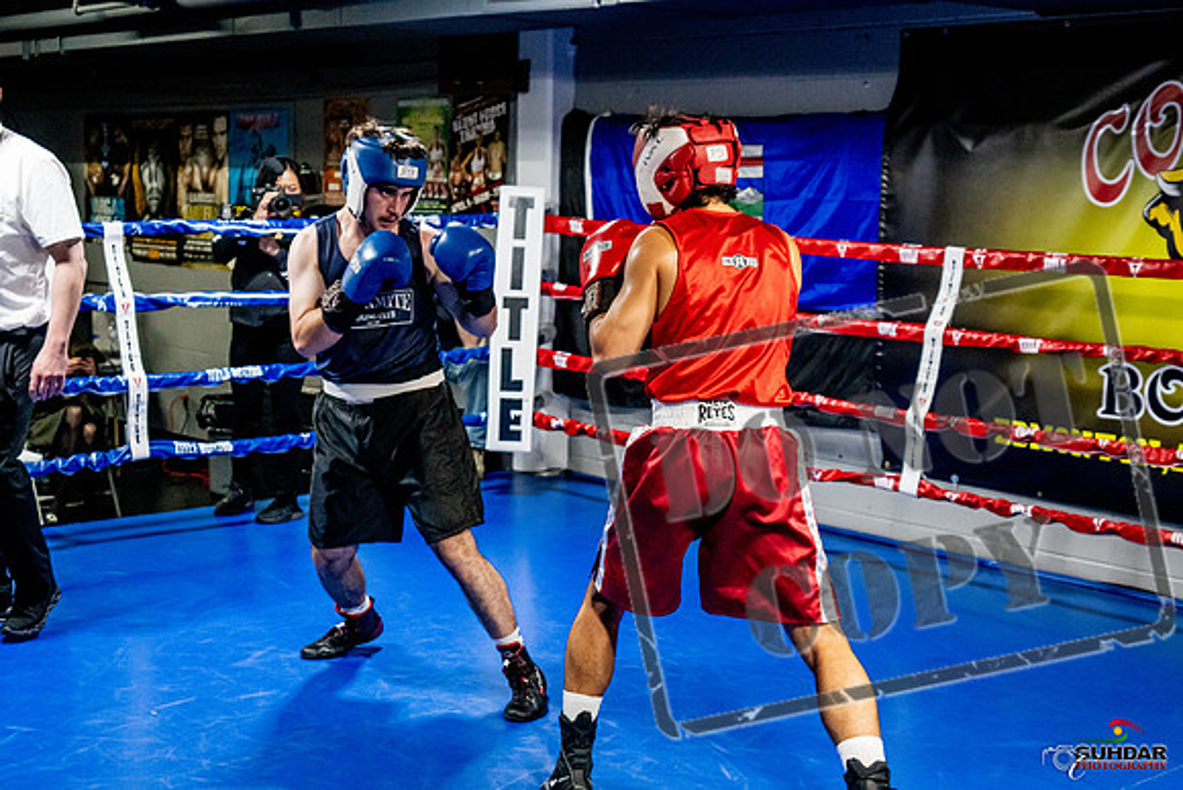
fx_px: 1709
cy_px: 395
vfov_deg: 26.0
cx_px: 592
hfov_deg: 38.2
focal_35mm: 52
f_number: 2.8
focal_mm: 35
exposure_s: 1/800
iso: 5000
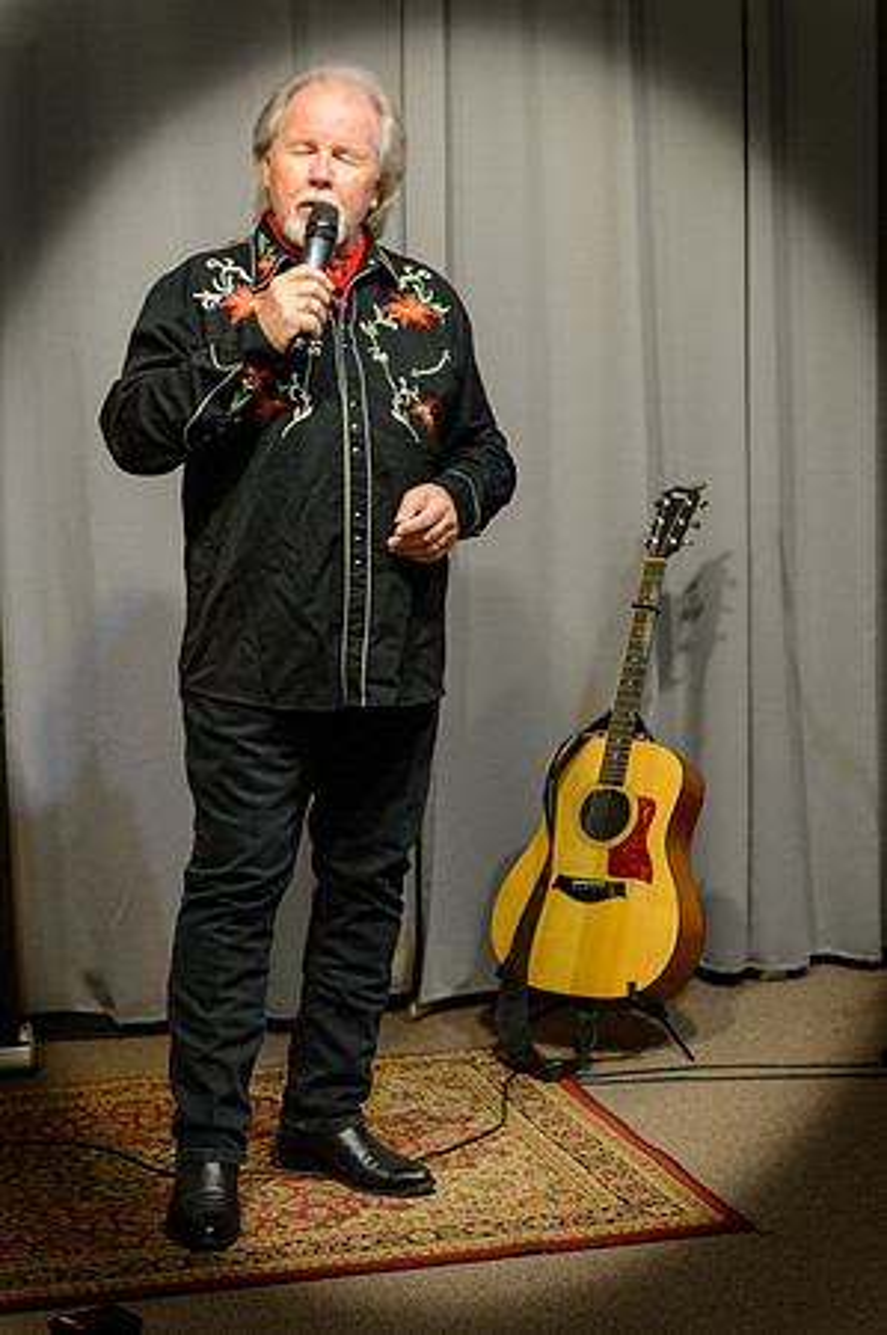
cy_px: 668
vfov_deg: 28.9
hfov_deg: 19.4
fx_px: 2593
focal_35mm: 70
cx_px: 444
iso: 7200
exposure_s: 1/200
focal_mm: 70
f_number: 2.8
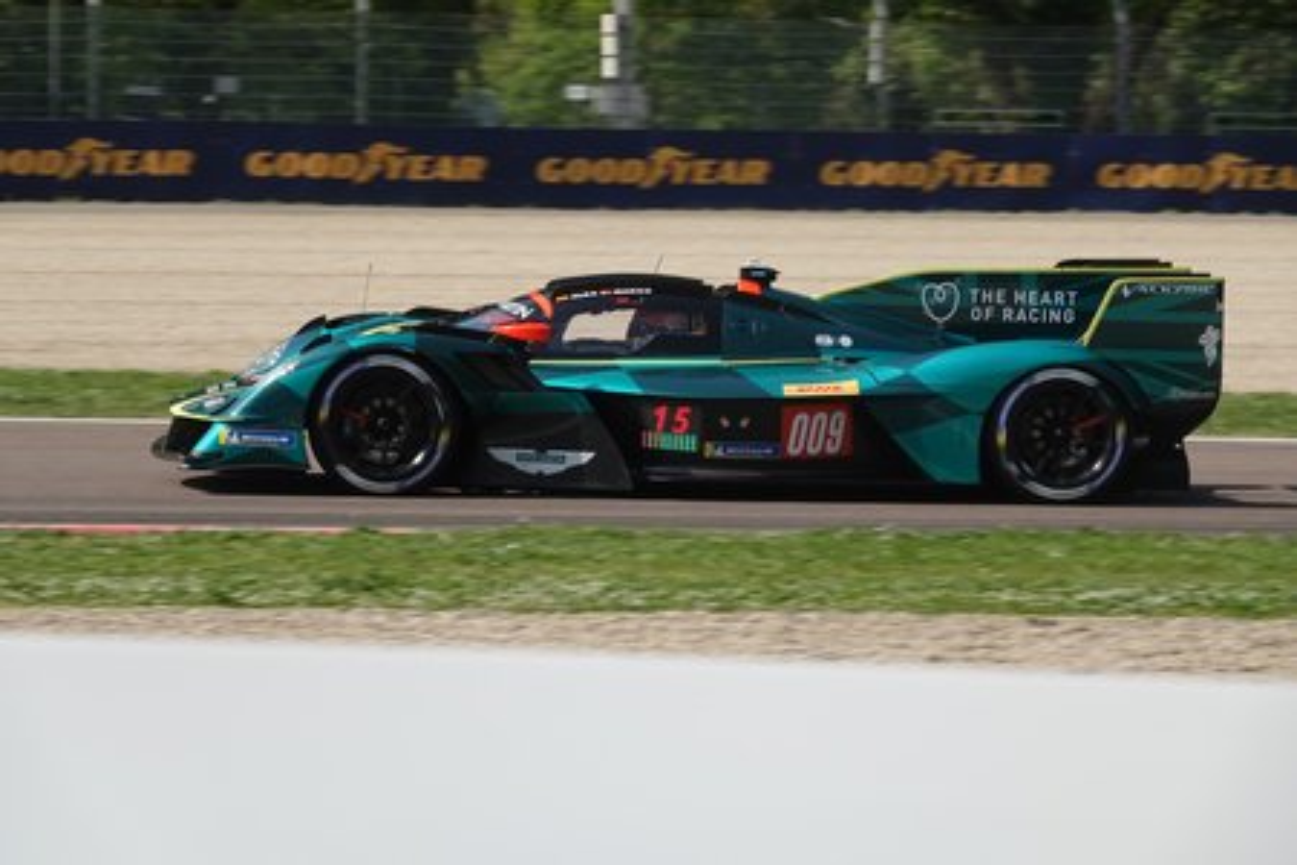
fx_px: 5908
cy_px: 432
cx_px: 648
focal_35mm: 164
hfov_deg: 12.5
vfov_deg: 8.4
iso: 125
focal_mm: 60.29
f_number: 5
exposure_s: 1/800
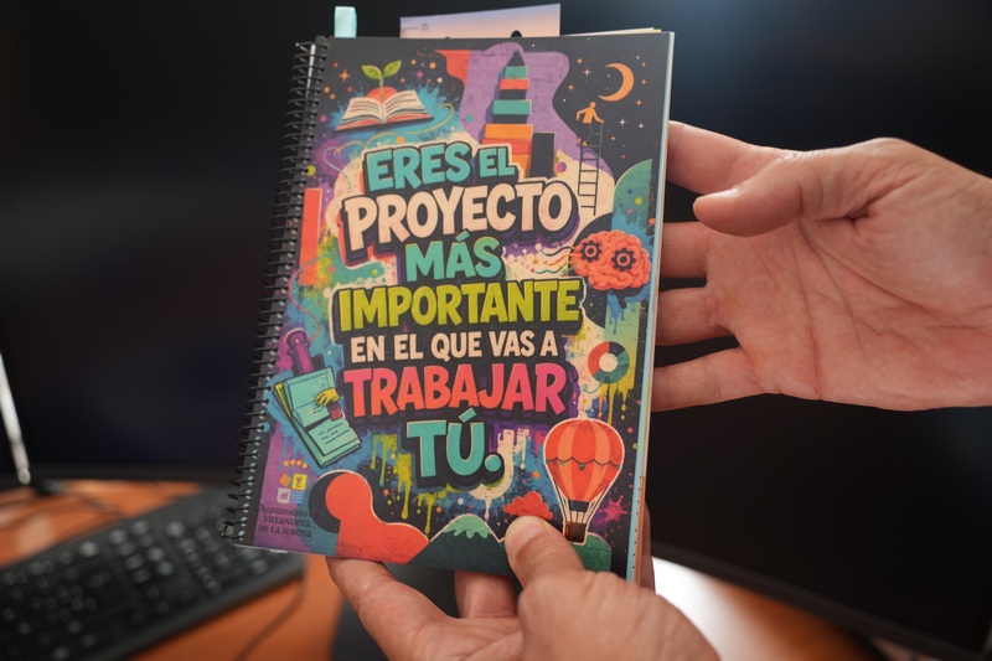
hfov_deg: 60.3
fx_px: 854
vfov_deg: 42.3
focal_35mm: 31
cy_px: 330
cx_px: 496
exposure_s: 1/60
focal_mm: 31
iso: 640
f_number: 4
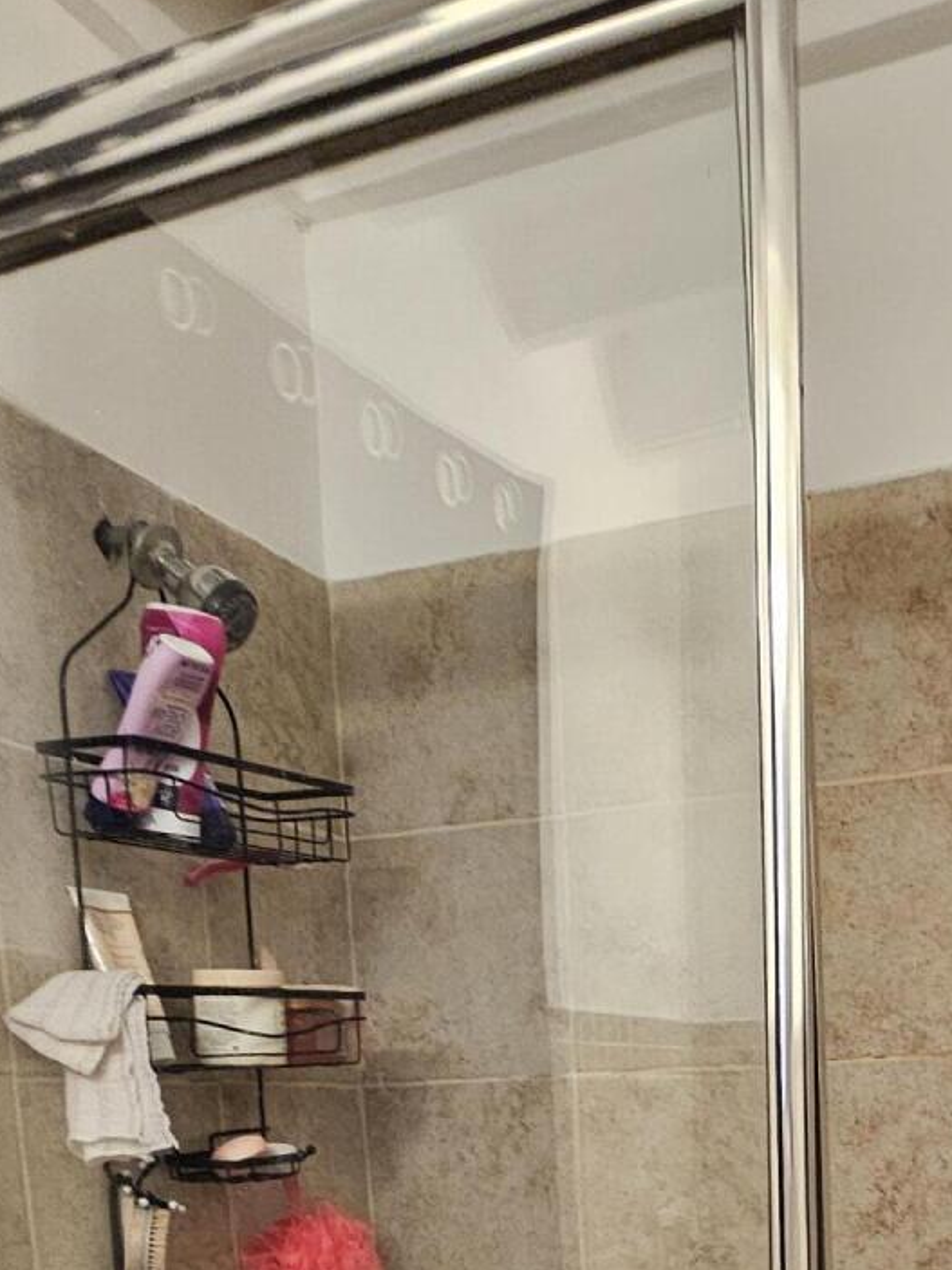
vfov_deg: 40.0
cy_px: 1422
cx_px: 649
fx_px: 1357
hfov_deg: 38.1
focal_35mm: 37
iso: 320
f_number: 2.2
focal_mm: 2.2
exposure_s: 1/40
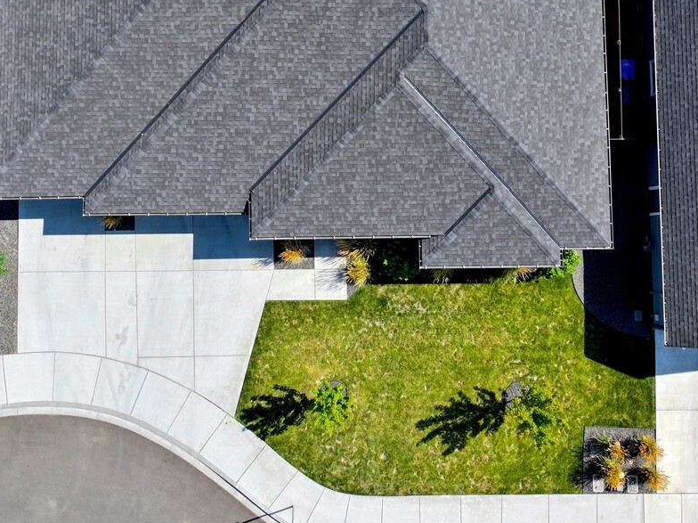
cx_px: 337
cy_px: 152
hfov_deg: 38.9
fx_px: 987
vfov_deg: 29.3
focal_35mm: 49
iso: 130
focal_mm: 12.29
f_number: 2.8
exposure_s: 1/1600
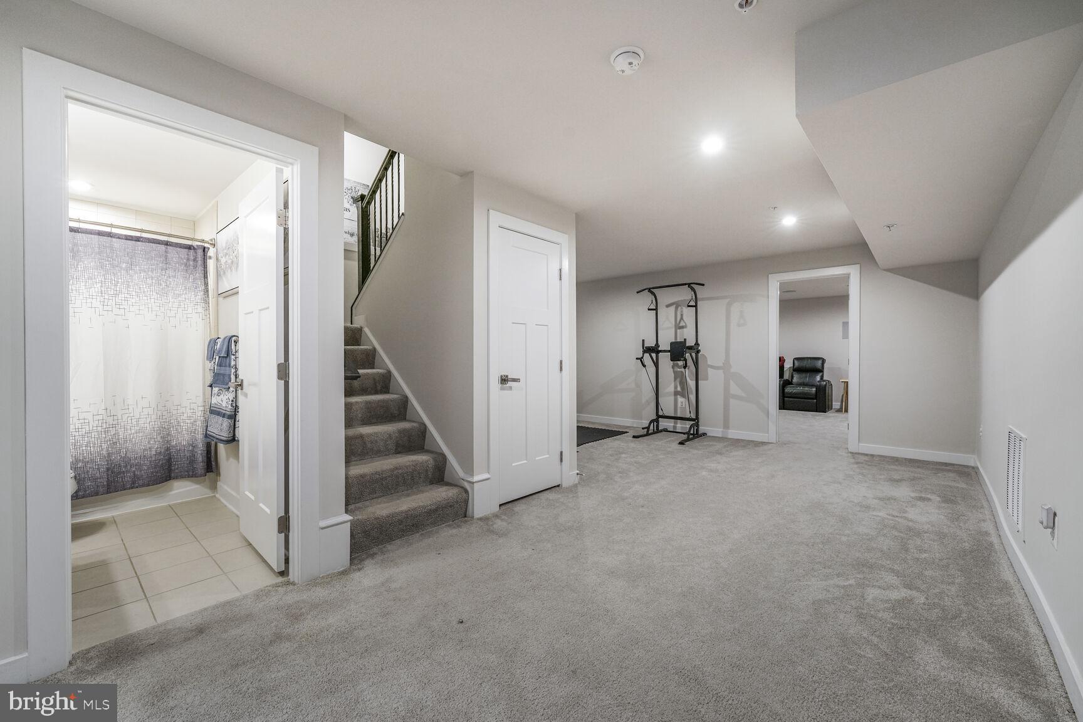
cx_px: 542
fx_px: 421
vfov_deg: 81.2
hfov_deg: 104.3
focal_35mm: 14
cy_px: 361
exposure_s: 1/8
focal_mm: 14
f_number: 8
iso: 500
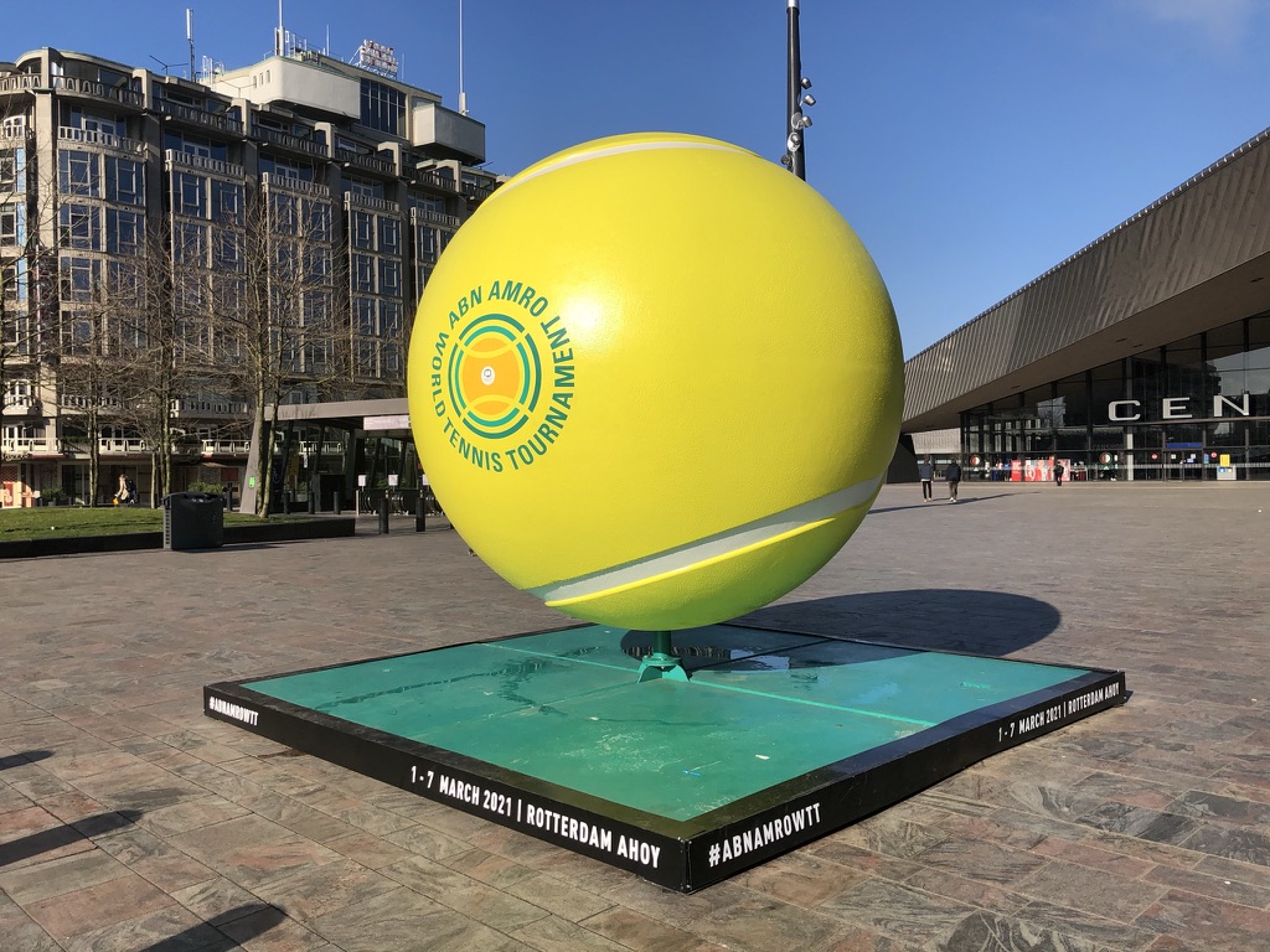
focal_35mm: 28
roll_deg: +0.0
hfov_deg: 63.4
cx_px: 635
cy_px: 476
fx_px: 1027
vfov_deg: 49.7
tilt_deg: +1.3
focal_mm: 3.99
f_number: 1.8
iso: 20
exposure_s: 1/2825
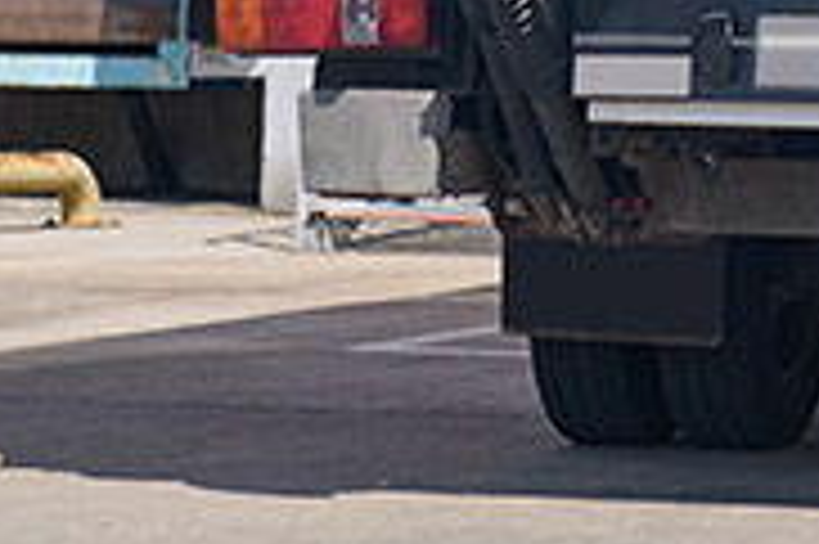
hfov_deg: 12.5
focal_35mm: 154
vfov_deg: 8.4
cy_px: -620
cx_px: 1323
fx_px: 3500
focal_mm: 35
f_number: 3.5
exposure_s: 1/4000
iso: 100
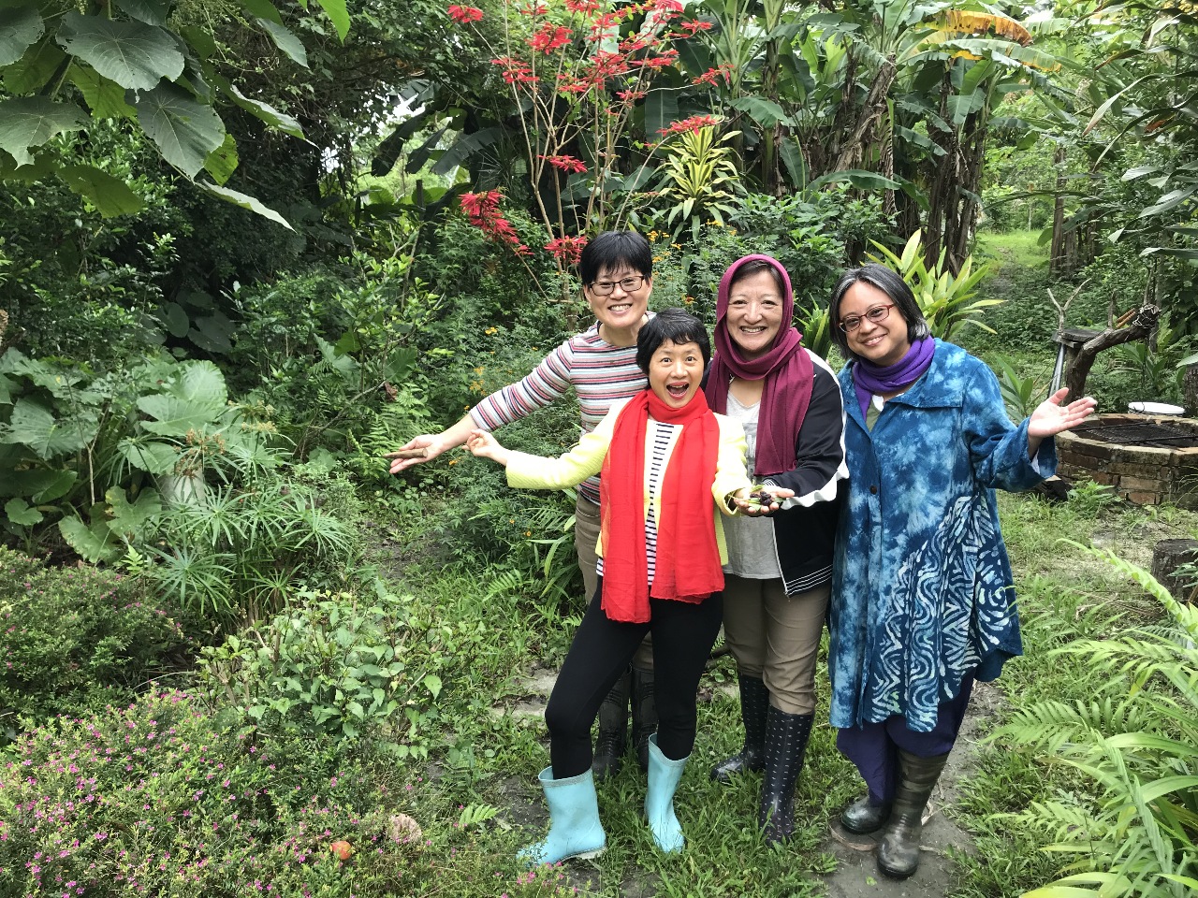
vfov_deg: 49.7
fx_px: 969
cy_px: 449
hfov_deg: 63.4
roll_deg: +1.3
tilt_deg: -13.9
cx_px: 599
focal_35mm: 28
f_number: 1.8
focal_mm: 3.99
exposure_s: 1/120
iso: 25
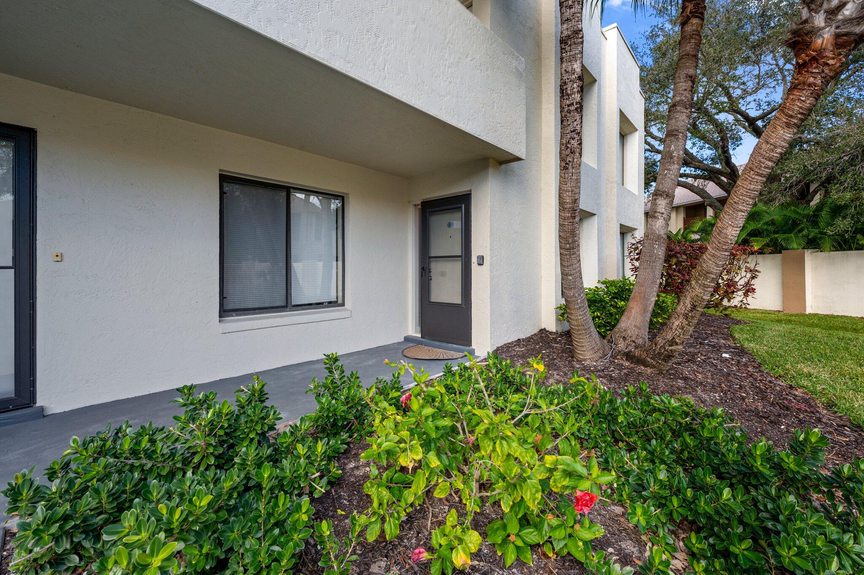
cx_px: 432
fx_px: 336
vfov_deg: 81.1
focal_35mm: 14
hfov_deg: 104.3
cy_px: 288
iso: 250
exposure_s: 1/50
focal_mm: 14
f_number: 11
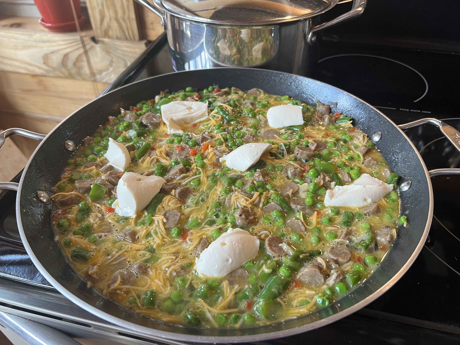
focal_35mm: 26
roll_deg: +2.0
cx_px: 230
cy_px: 172
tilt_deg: -41.5
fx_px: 346
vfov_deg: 53.1
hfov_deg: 67.3
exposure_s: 1/60
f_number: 1.5
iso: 125
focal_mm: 5.7
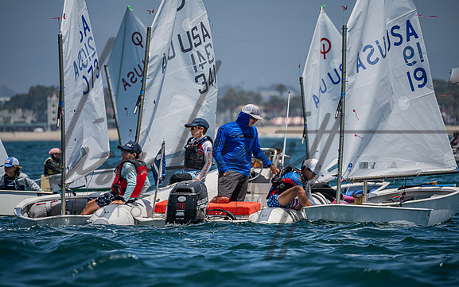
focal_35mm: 410
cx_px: 229
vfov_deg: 3.2
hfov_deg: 5.1
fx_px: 5130
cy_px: 151
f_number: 8
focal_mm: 400
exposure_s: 1/1600
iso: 250
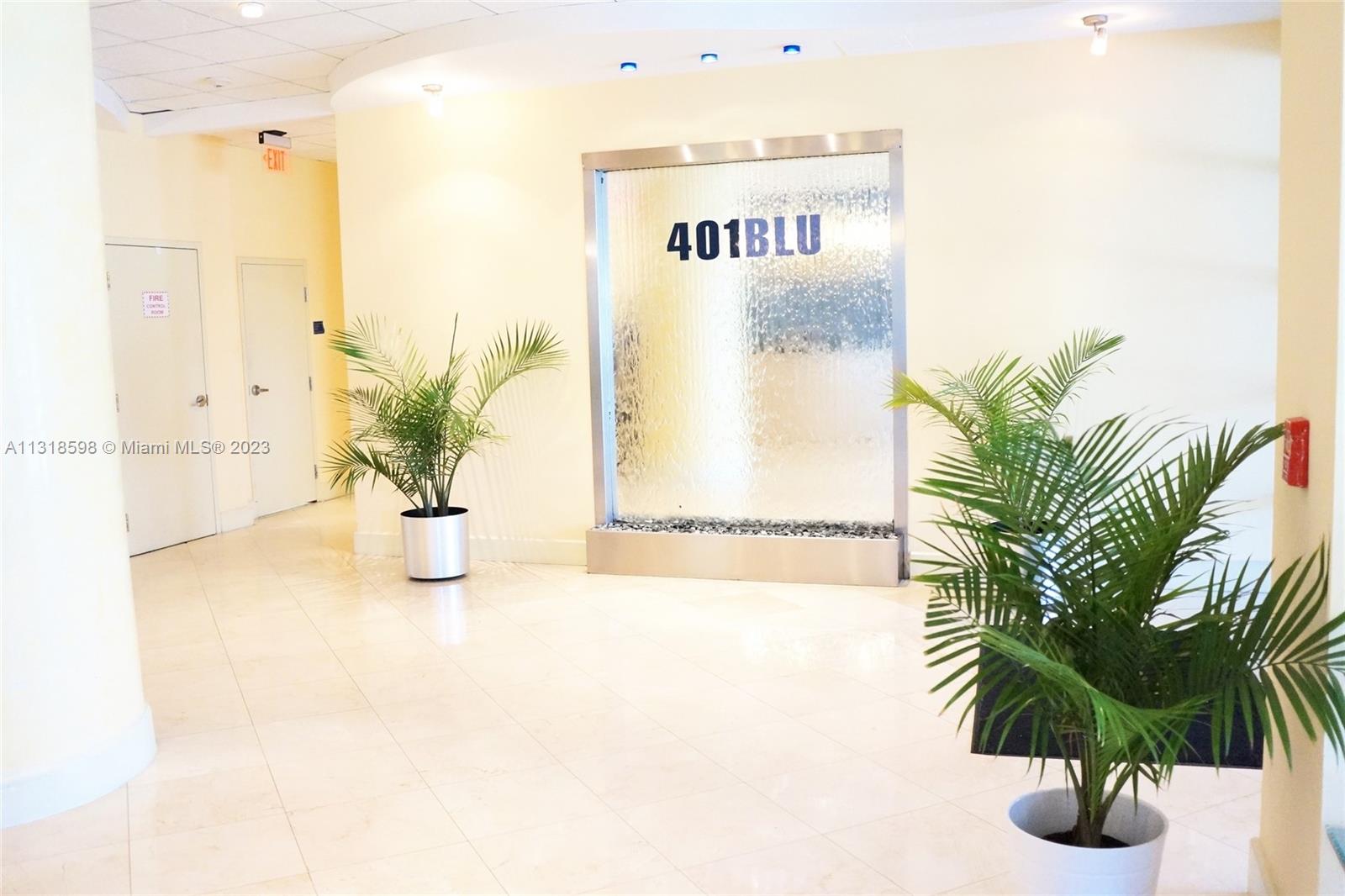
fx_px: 1121
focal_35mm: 30
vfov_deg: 43.6
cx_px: 672
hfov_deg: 61.9
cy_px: 448
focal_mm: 20
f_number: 2.8
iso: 3200
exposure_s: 1/125
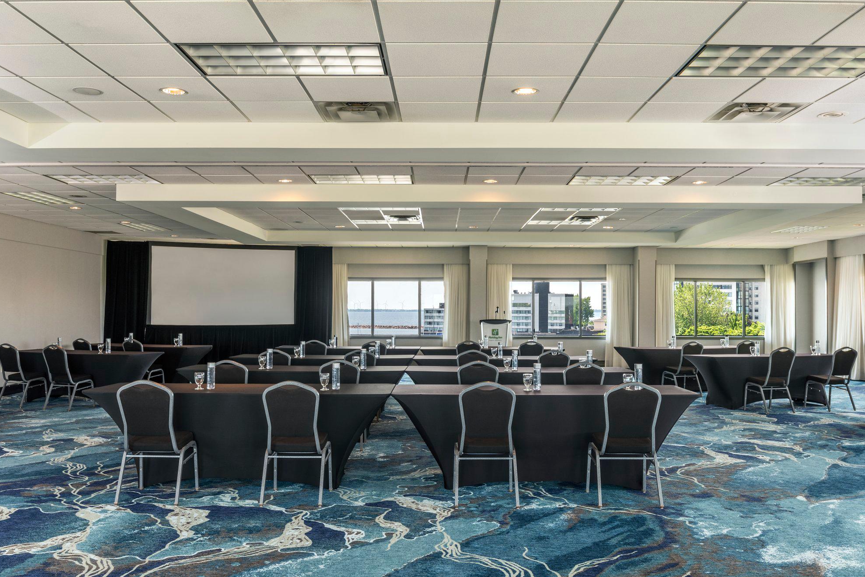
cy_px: 297
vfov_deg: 43.6
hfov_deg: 61.9
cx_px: 441
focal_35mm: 30
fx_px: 721
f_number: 8
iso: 100
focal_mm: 29
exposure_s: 1/5
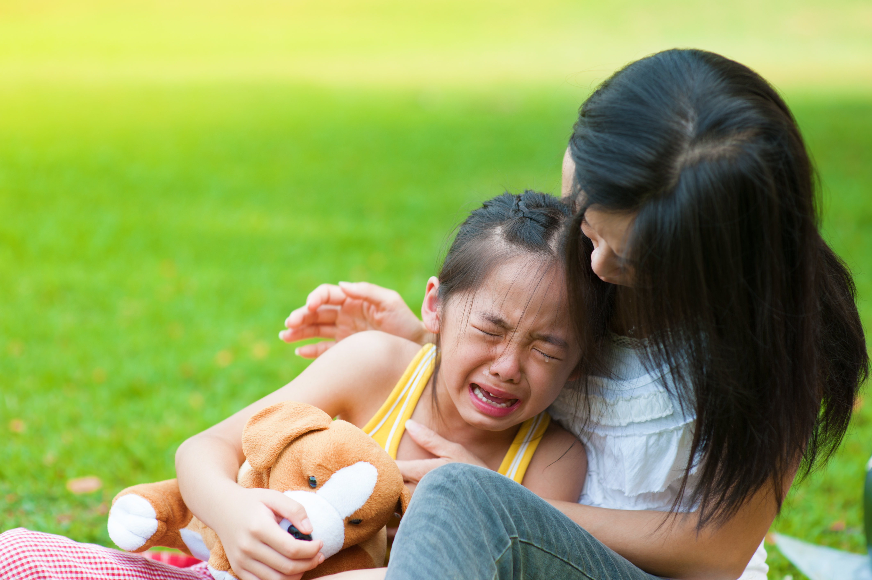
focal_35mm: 85
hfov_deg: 23.9
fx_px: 2058
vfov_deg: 16.1
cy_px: 290
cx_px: 436
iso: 200
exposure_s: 1/250
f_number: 2.8
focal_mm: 85
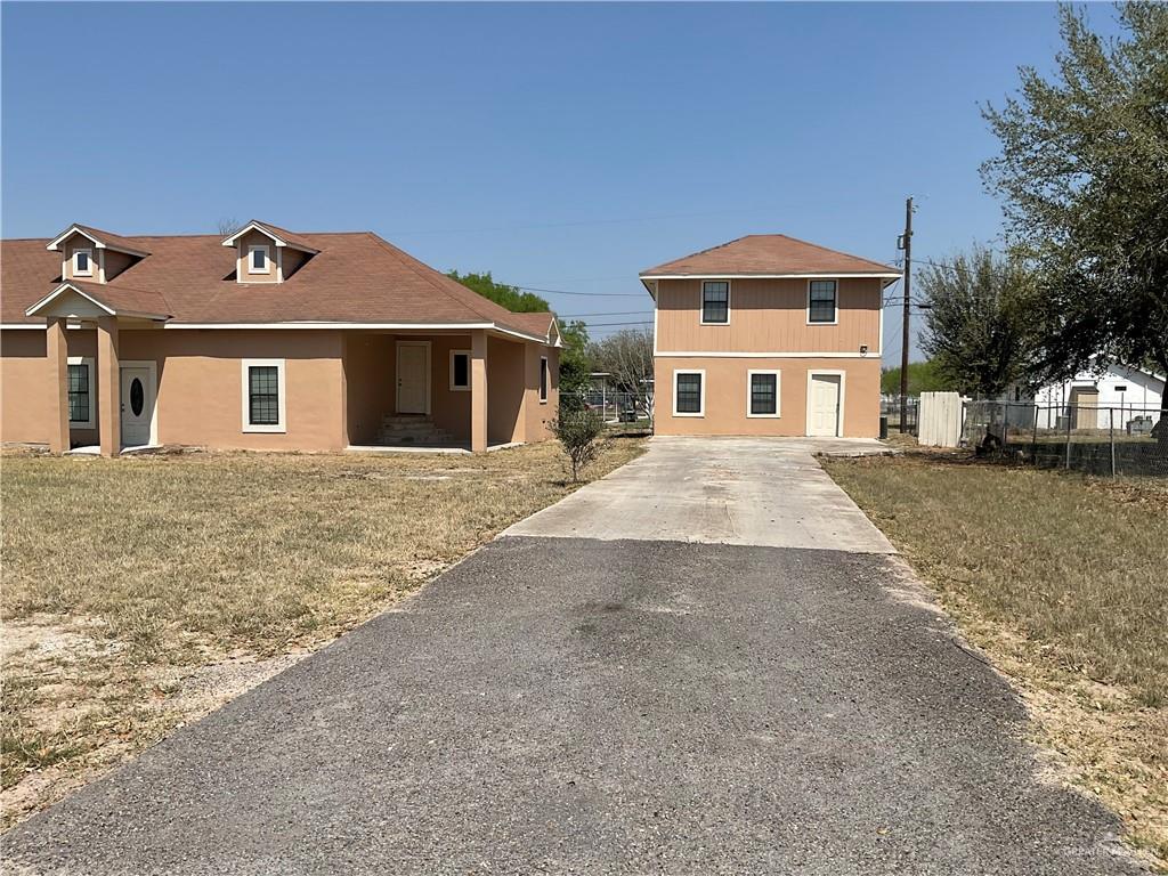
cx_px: 584
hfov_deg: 61.7
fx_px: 979
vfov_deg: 48.2
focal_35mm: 29
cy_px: 438
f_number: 1.8
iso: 16
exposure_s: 1/3125
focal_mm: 3
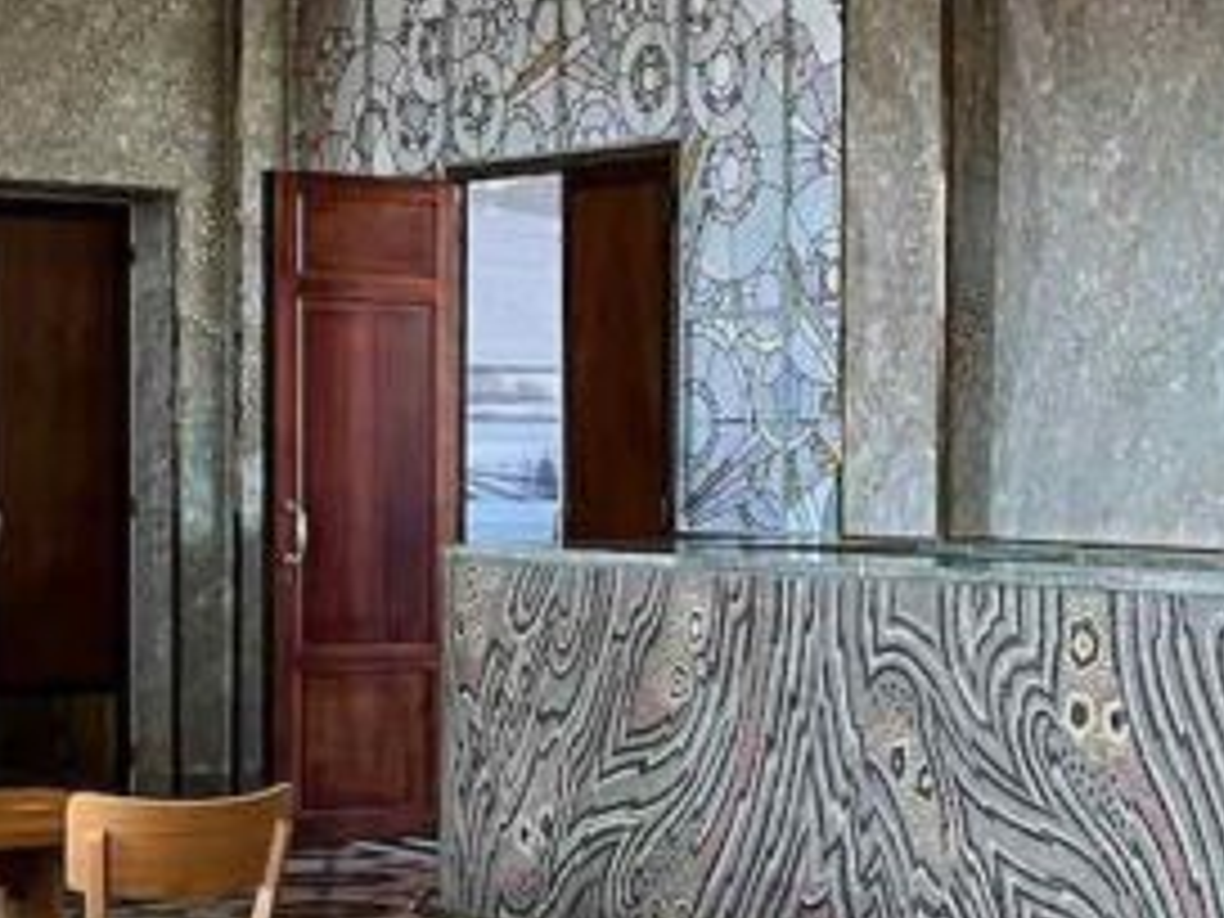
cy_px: 567
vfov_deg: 15.1
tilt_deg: -2.0
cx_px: 914
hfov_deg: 19.9
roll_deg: -0.3
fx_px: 3465
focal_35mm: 98
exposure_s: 1/84
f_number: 1.6
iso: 125
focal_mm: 5.1
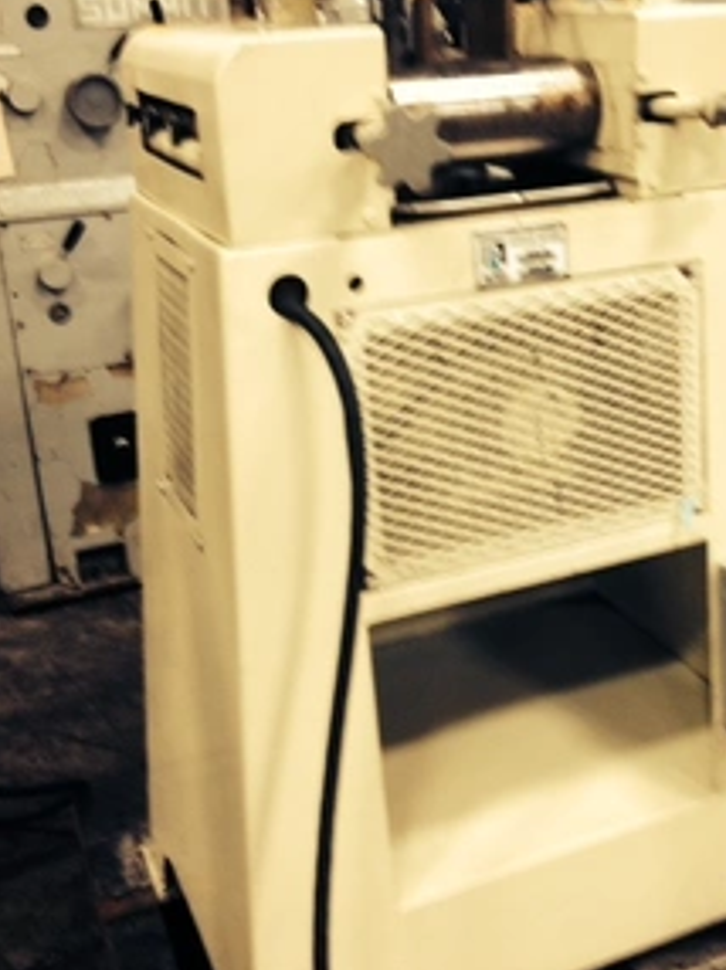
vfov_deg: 38.9
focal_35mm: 49
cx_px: 495
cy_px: 465
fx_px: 1372
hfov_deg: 29.4
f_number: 2.4
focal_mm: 4.28
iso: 100
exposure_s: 1/20
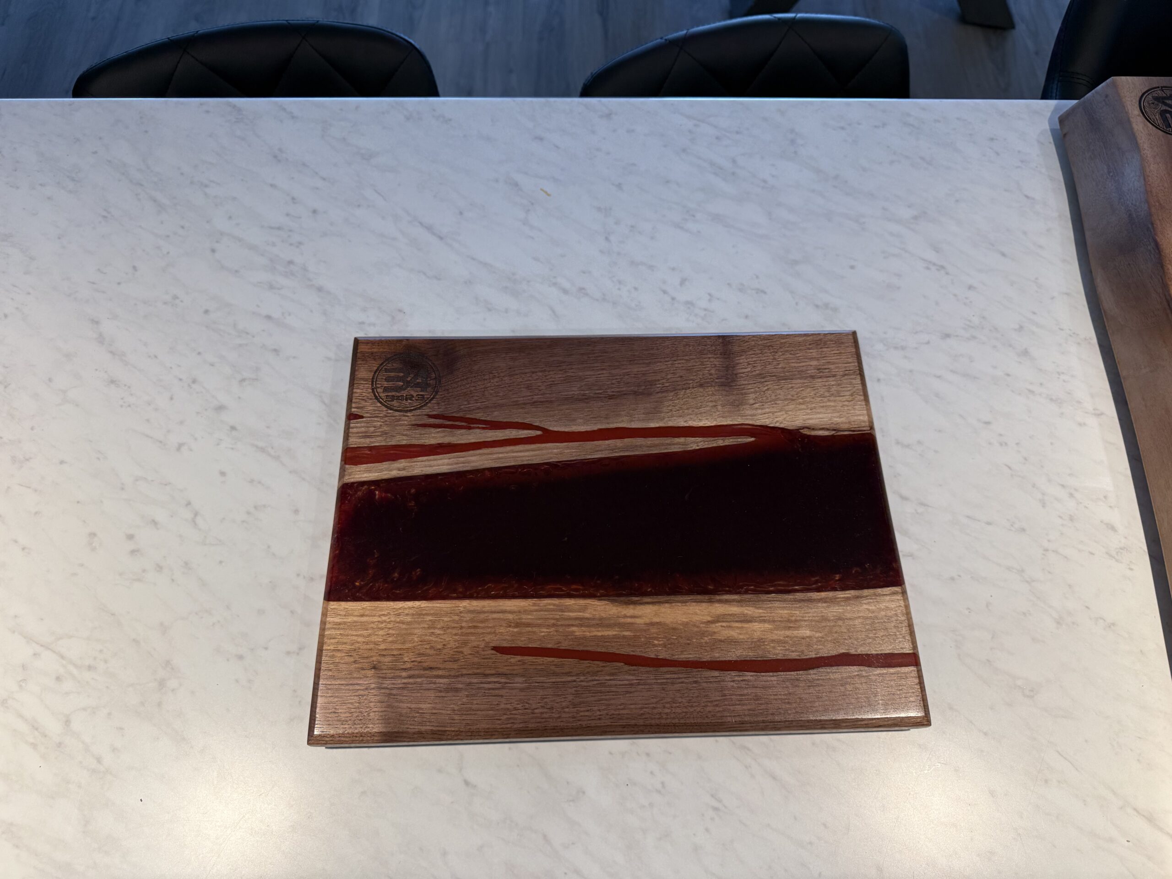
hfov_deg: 71.6
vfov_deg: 56.8
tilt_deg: -63.6
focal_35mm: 24
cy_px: 440
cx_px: 586
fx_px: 813
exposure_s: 1/120
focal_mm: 6.76
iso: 64
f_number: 1.78
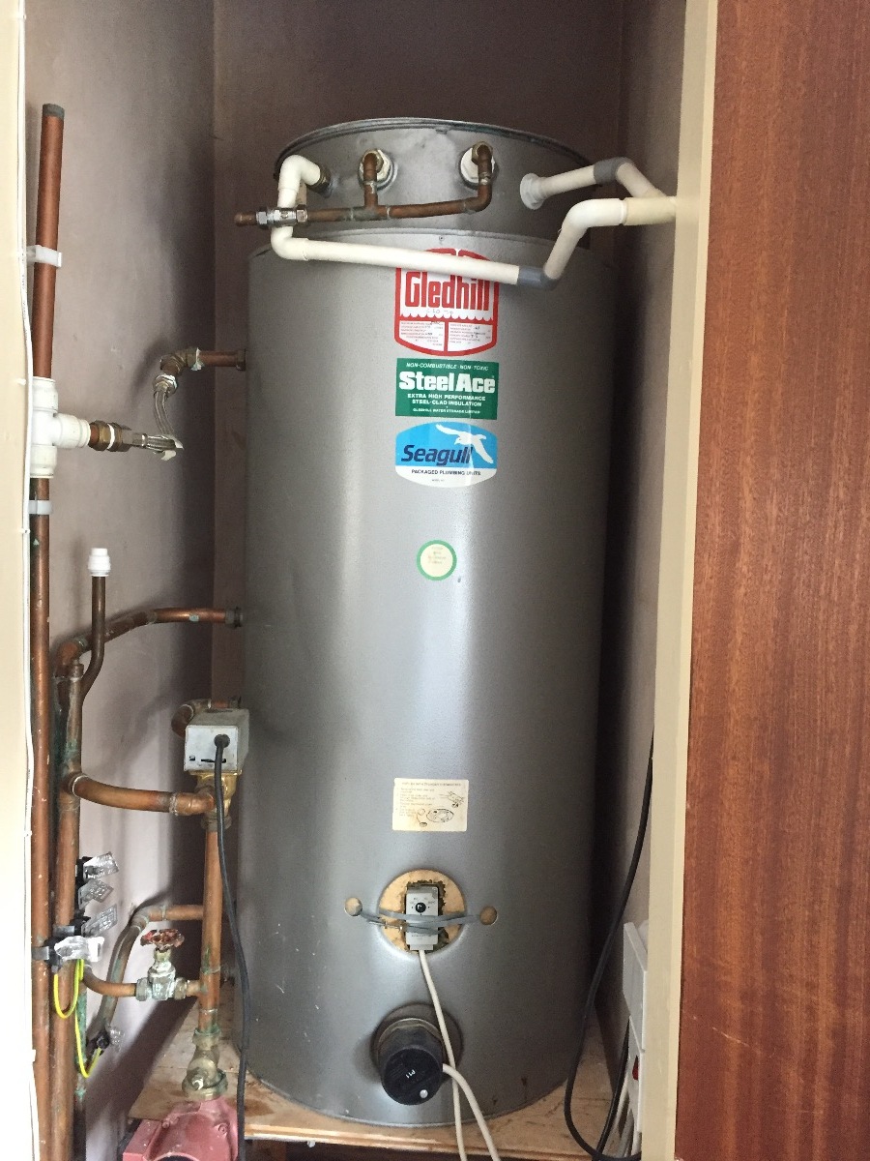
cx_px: 435
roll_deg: +0.3
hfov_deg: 48.2
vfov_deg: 61.7
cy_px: 580
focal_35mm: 29
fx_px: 972
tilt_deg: -1.3
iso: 250
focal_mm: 4.15
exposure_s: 1/33
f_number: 2.2
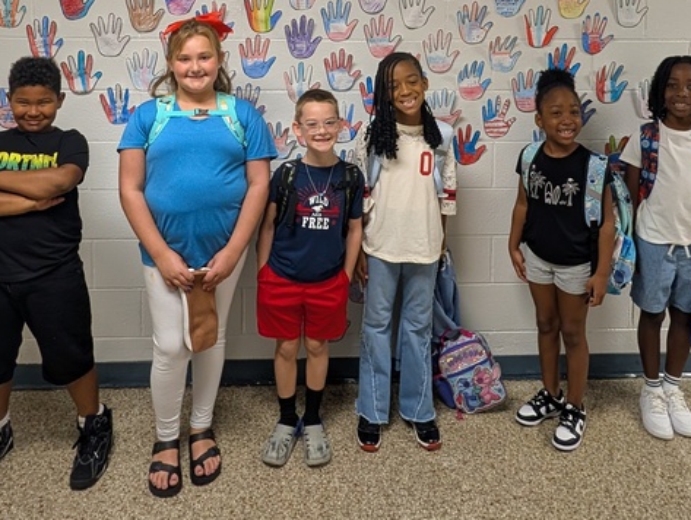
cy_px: 69
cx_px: 359
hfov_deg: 67.2
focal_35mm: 26
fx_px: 520
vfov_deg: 48.5
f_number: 1.7
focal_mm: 2.02
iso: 239
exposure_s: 1/60
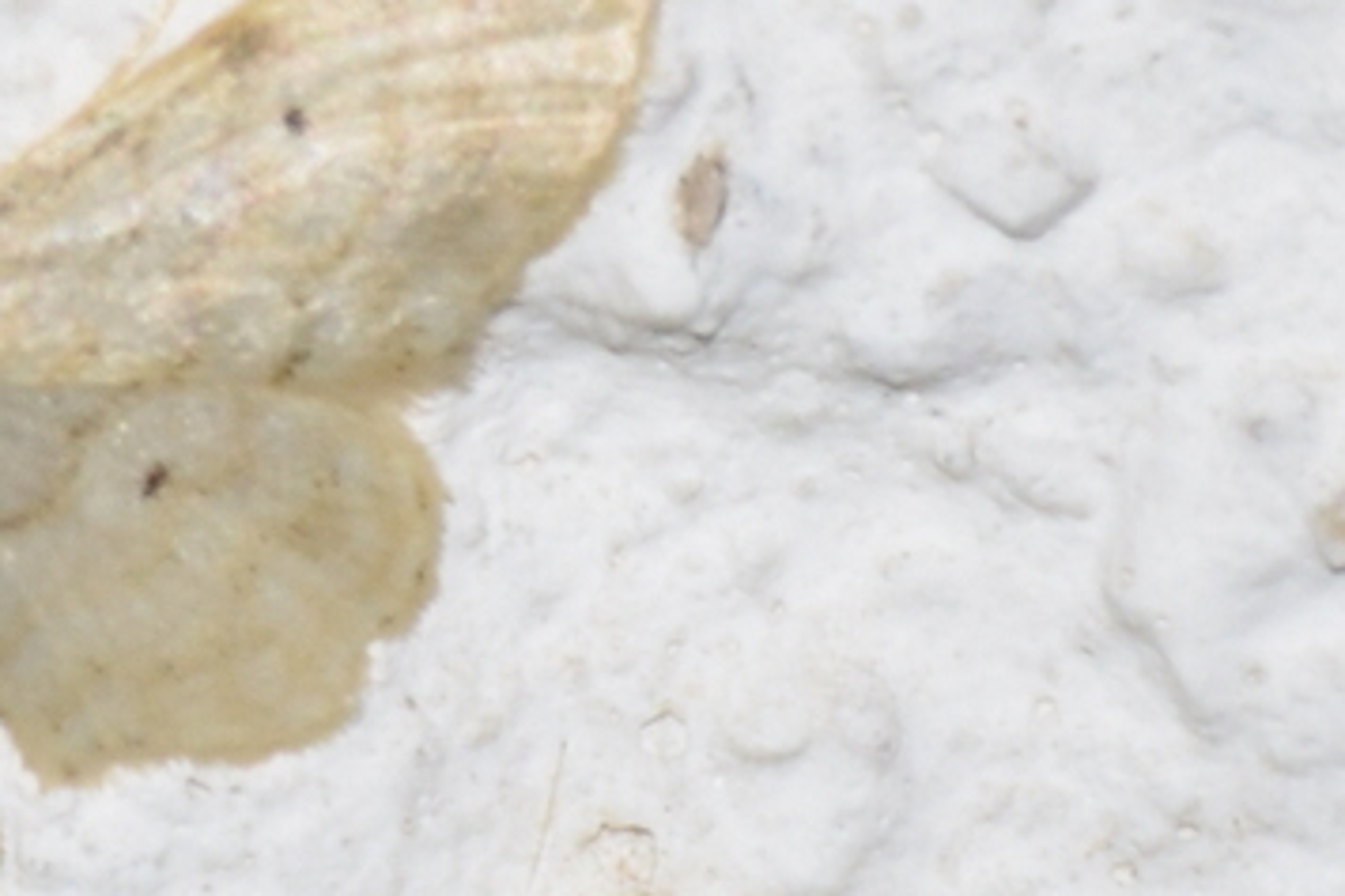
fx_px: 21136
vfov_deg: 2.4
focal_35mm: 566
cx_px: -151
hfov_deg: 3.6
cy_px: 730
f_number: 7.1
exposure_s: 1/60
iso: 320
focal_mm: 140
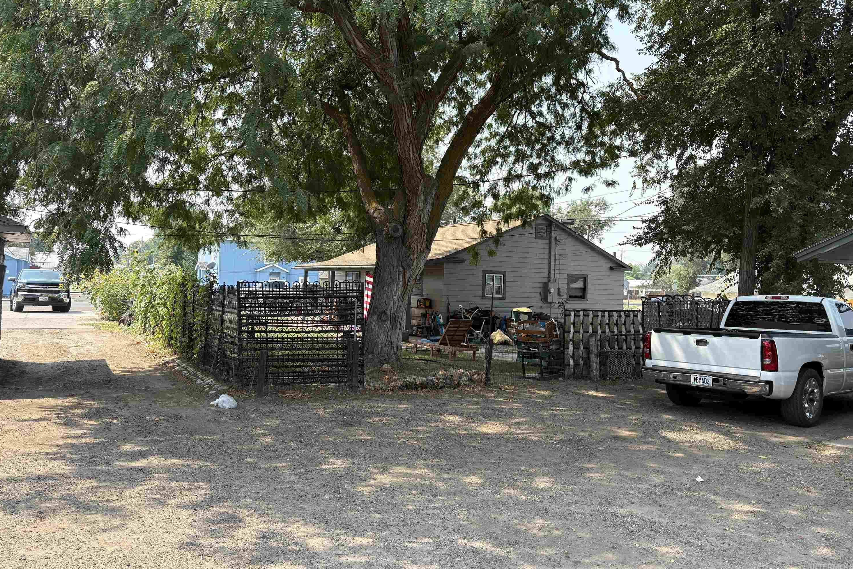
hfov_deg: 65.5
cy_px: 266
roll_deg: -2.1
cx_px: 435
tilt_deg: +0.3
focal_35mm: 28
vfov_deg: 46.4
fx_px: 663
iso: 64
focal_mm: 5.96
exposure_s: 1/1393
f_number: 1.6
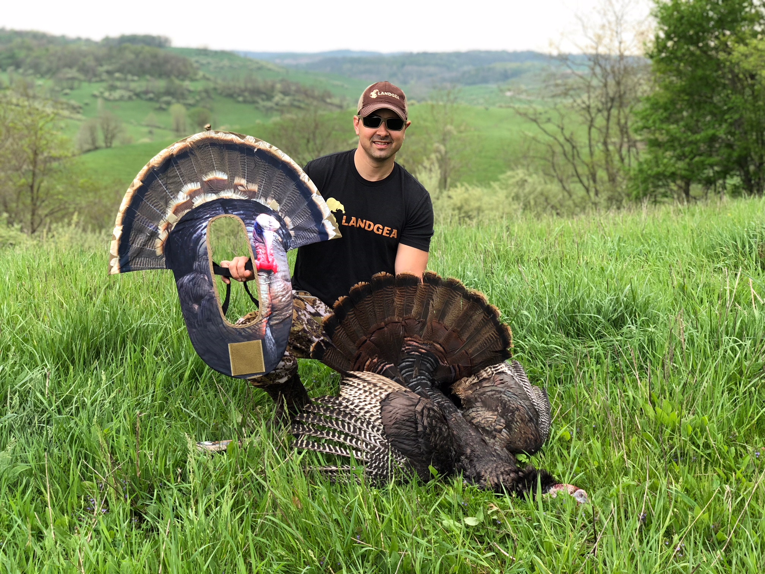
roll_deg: -1.7
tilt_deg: -11.8
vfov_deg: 28.0
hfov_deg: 36.8
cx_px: 382
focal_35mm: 52
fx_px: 1149
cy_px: 287
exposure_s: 1/60
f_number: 2.4
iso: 32
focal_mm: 6
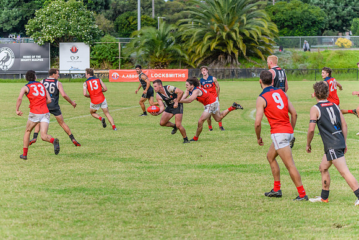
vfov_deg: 8.6
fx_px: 1593
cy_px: 114
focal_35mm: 160
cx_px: 171
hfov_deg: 12.9
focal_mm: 150
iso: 1000
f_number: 5
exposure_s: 1/2000
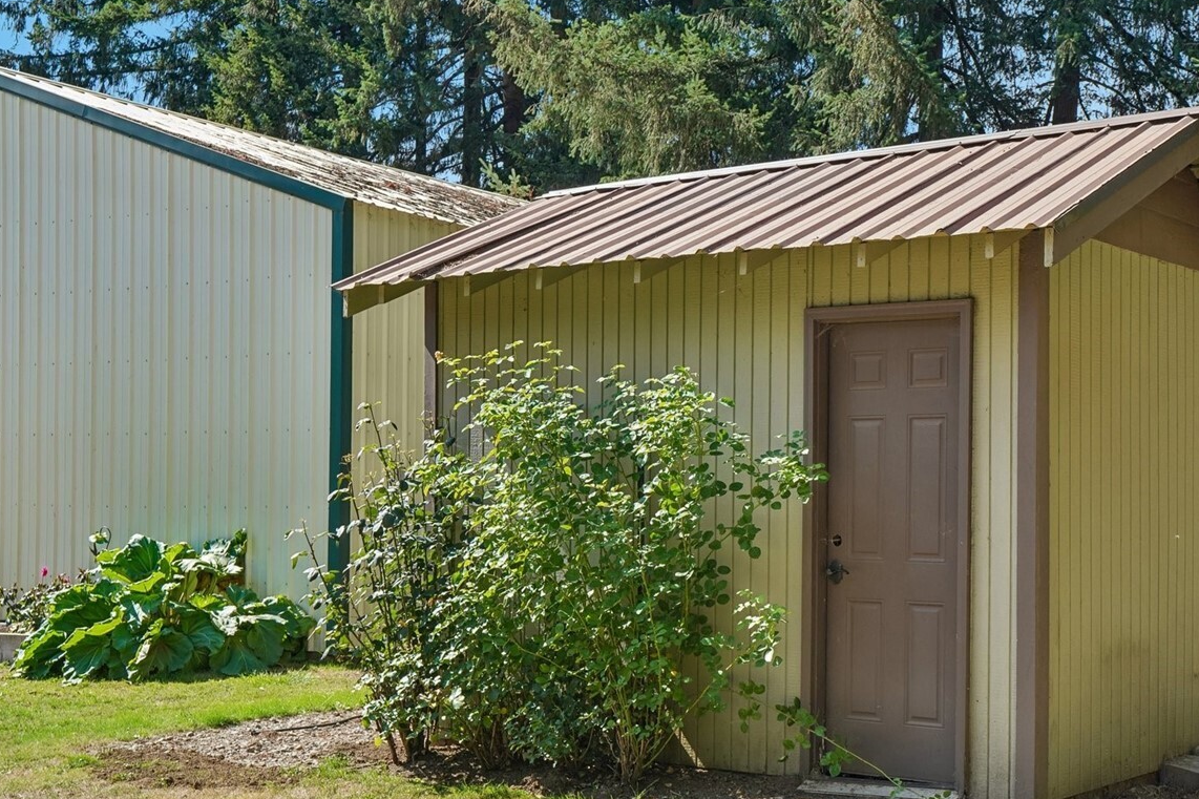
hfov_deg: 37.3
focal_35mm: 52
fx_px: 1732
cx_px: 887
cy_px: 528
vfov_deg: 25.9
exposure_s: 1/250
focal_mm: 35
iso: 400
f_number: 8
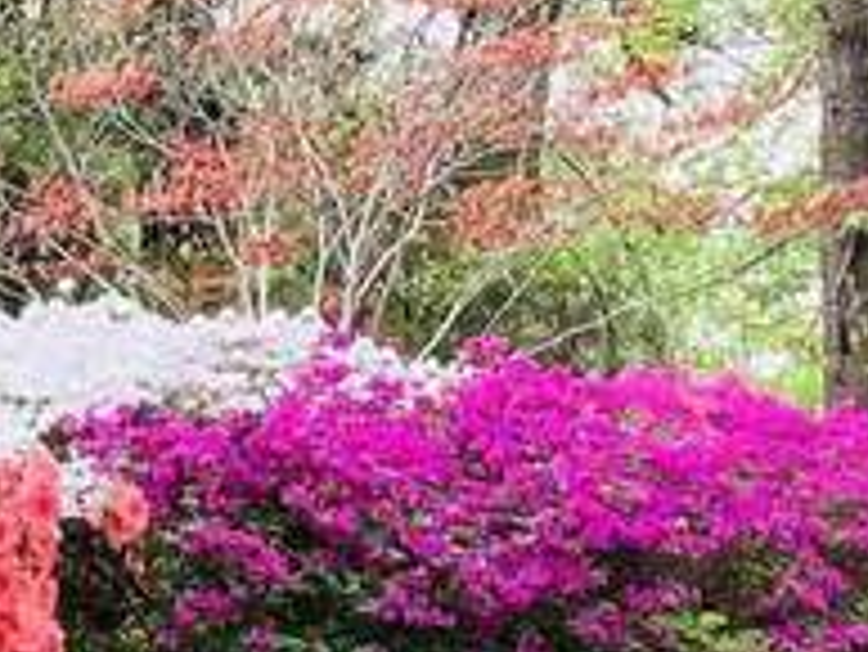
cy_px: -94
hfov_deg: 10.5
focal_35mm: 186
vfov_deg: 7.9
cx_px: -22
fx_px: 4667
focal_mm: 3.99
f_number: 1.8
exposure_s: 1/147
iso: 32
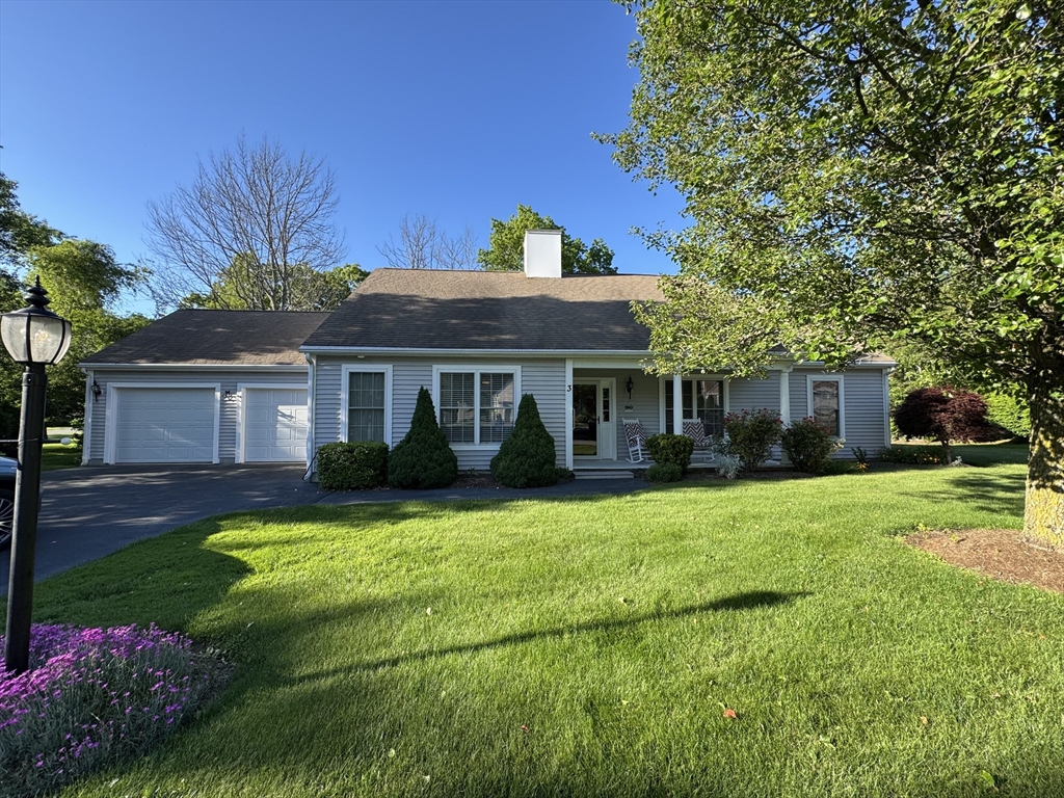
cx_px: 532
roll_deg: +0.0
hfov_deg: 102.1
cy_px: 399
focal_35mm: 14
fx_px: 430
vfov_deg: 85.7
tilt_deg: +2.0
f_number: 2.2
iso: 40
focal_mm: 2.22
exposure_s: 1/405
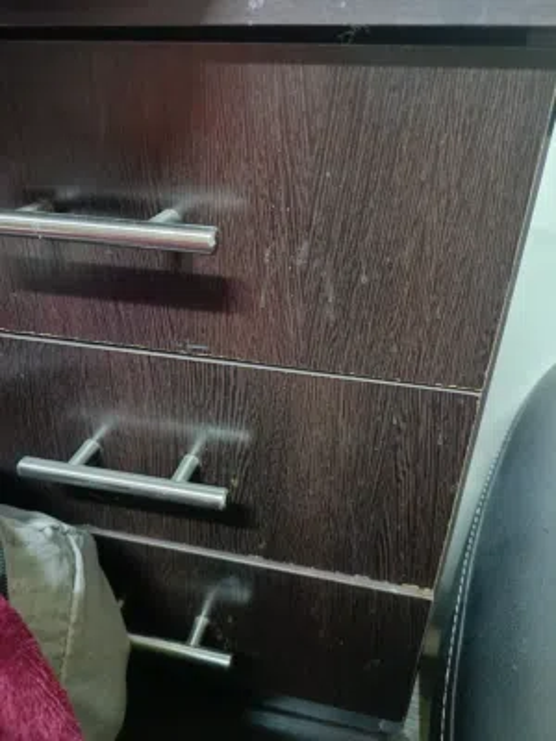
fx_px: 514
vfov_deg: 71.6
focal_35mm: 24
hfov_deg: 56.8
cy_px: 370
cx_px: 278
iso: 4000
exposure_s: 1/25
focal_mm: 5.44
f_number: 1.79
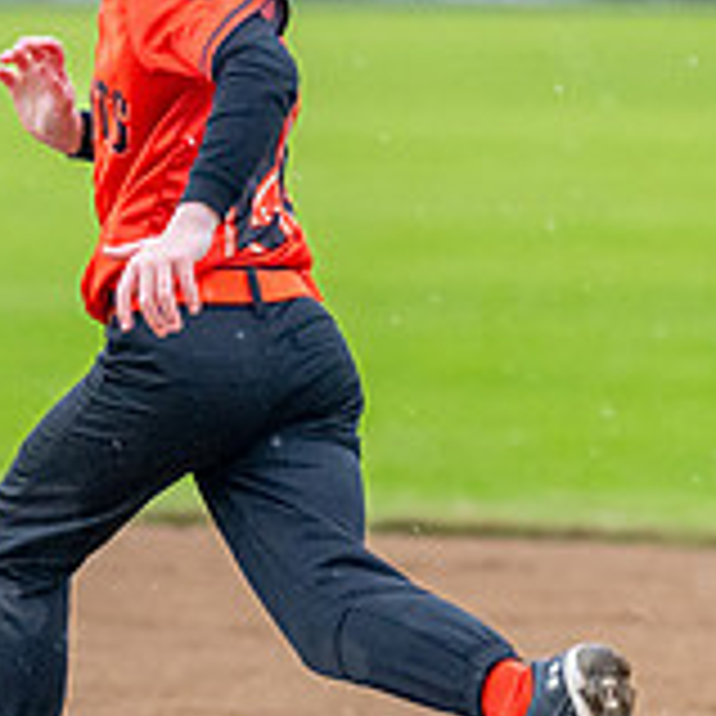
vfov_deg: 2.2
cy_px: 200
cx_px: 95
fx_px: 18393
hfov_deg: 2.2
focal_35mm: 786
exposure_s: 1/1000
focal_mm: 157
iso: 1600
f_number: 2.8
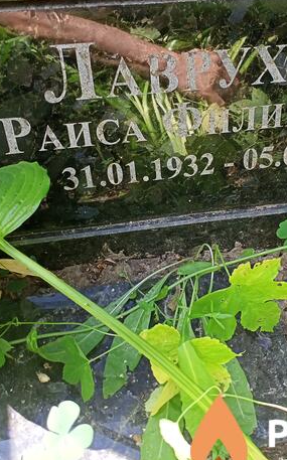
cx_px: 195
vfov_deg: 50.1
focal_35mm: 39
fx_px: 489
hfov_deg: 32.4
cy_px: 185
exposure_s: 1/159
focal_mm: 4.05
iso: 111
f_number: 1.8
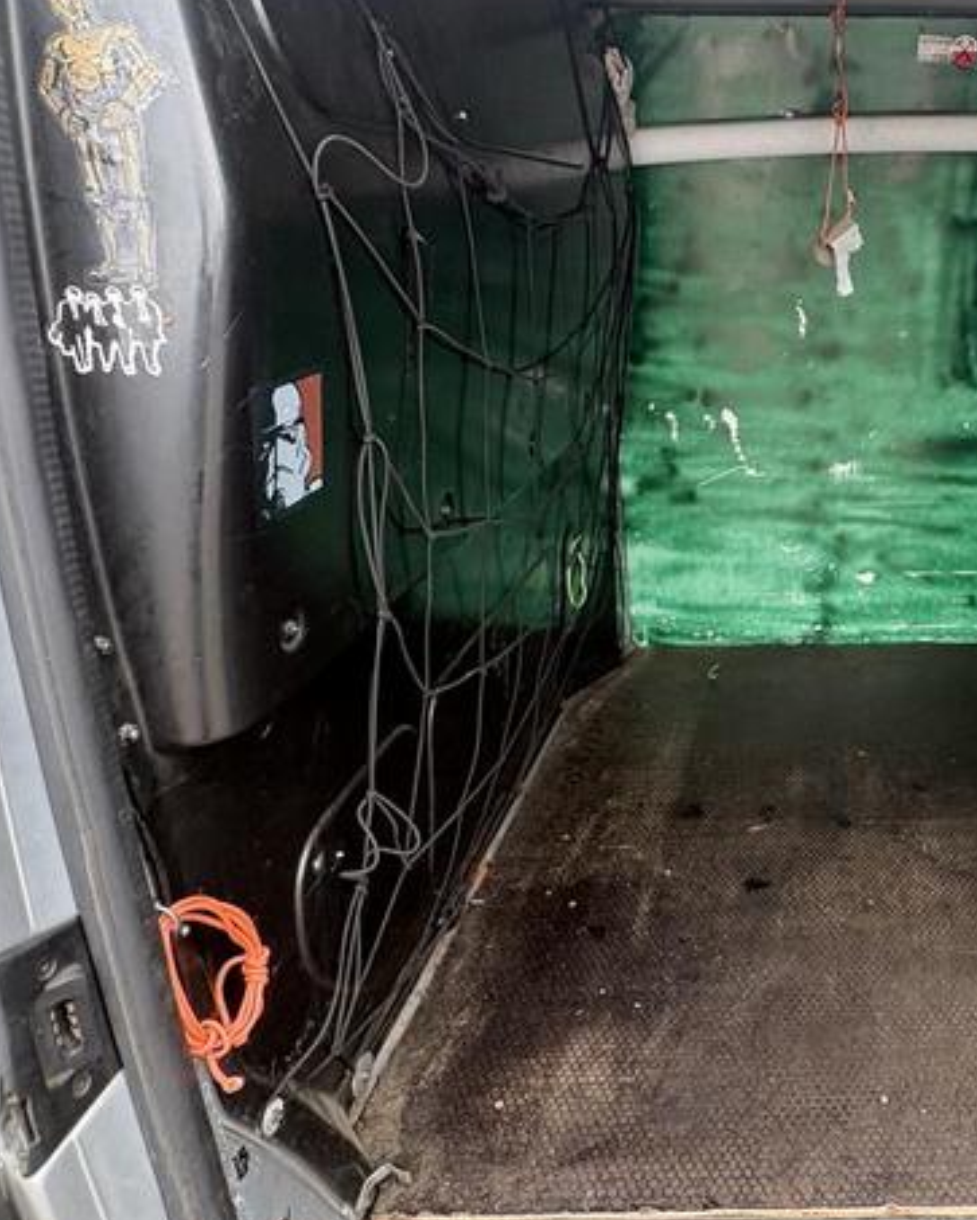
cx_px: 848
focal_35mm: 27
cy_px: 614
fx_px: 975
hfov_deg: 48.6
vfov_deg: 64.0
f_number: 2.2
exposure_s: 1/129
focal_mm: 2.22
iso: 125
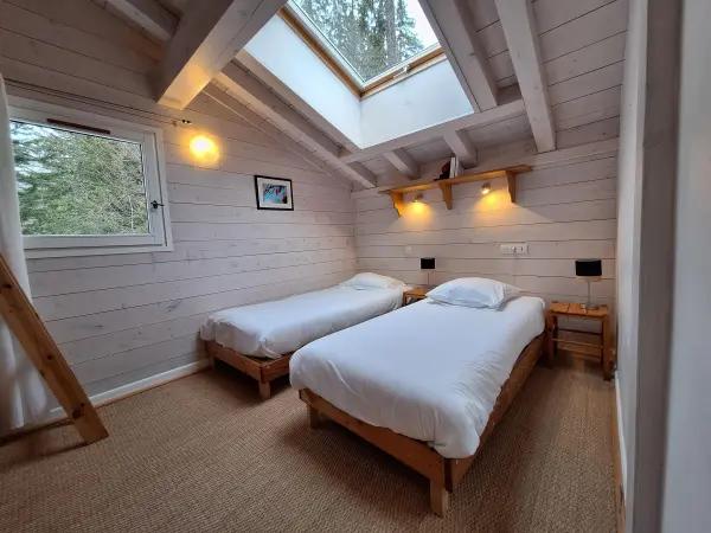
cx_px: 356
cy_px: 266
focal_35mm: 13
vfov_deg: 89.9
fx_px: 267
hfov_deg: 106.2
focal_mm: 1.74
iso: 64
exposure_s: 1/50
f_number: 2.2
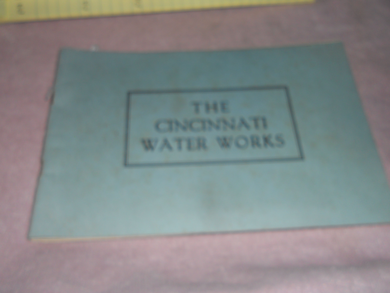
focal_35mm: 32
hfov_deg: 56.8
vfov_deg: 44.2
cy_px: 146
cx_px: 195
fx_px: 361
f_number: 8.8
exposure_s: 1/25
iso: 80
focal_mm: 5.8
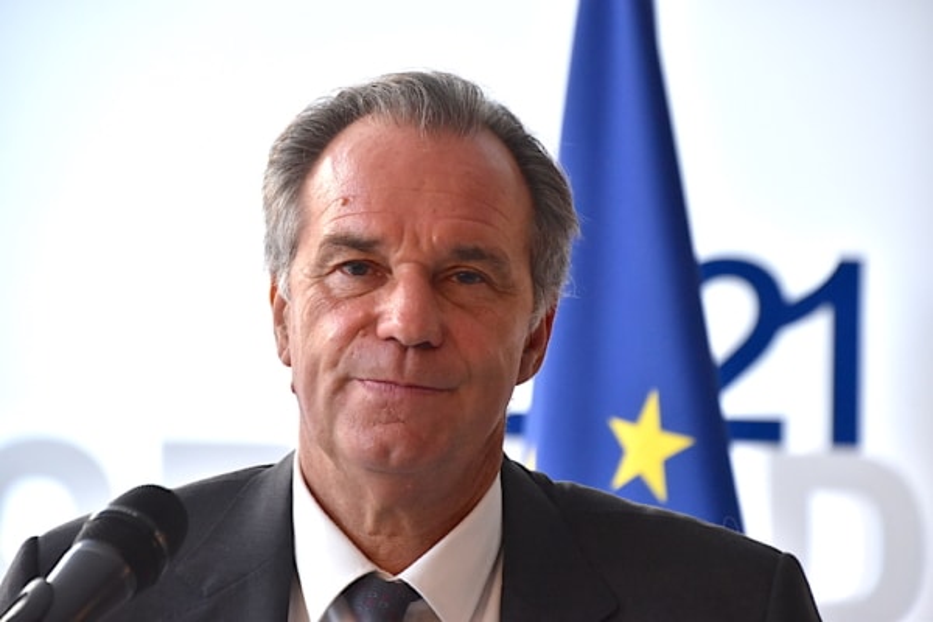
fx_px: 5248
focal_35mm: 202
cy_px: 311
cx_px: 466
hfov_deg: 10.2
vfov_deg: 6.8
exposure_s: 1/200
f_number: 6
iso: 1600
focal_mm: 135
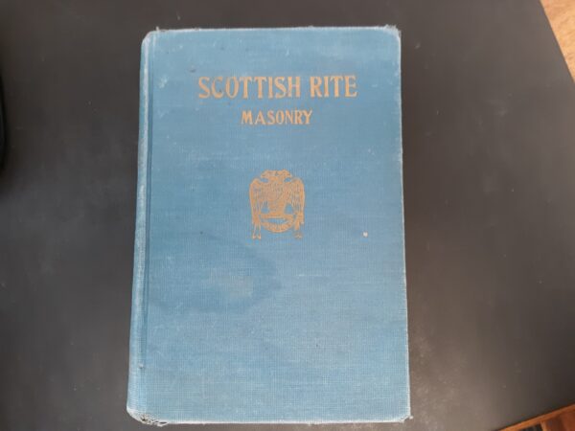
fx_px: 465
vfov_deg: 49.7
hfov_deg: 63.4
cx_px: 288
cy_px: 216
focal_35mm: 28
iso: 160
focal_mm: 3.7
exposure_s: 1/50
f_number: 1.7
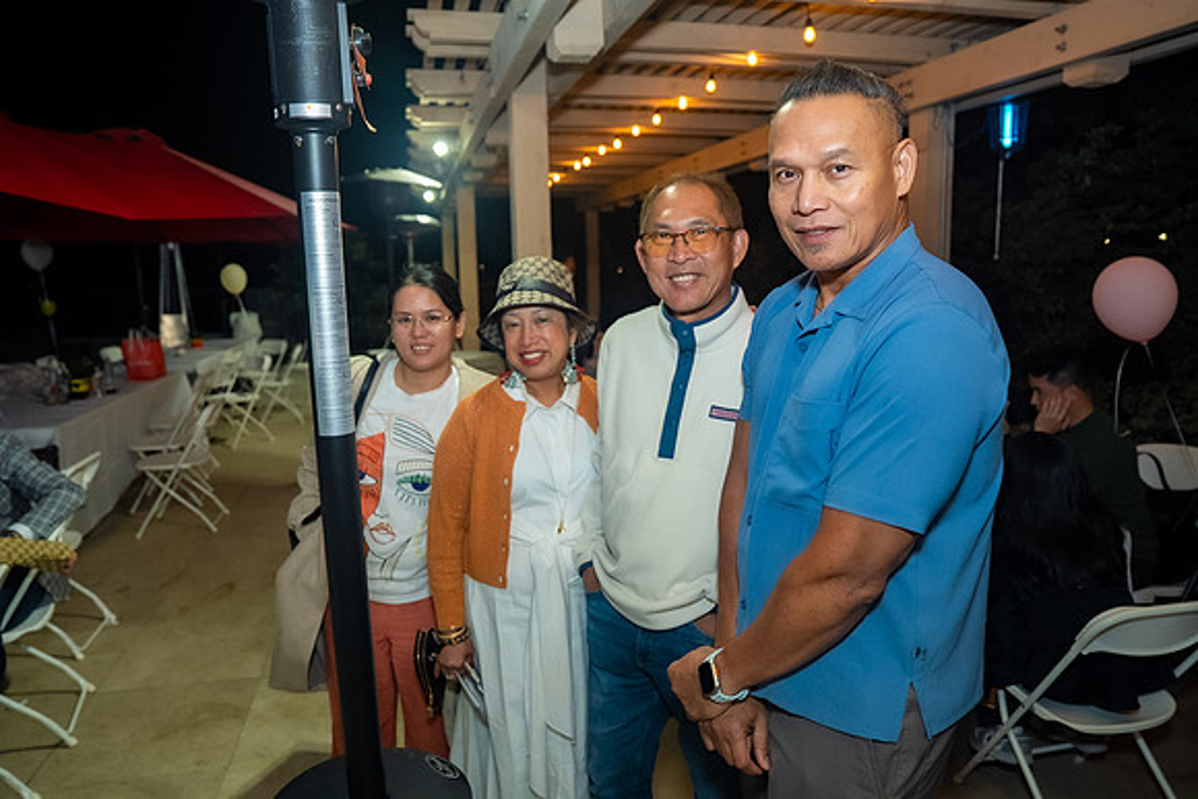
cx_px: 599
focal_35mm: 24
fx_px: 799
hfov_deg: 73.7
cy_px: 400
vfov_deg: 53.2
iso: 1000
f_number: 3.2
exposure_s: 1/160
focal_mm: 24
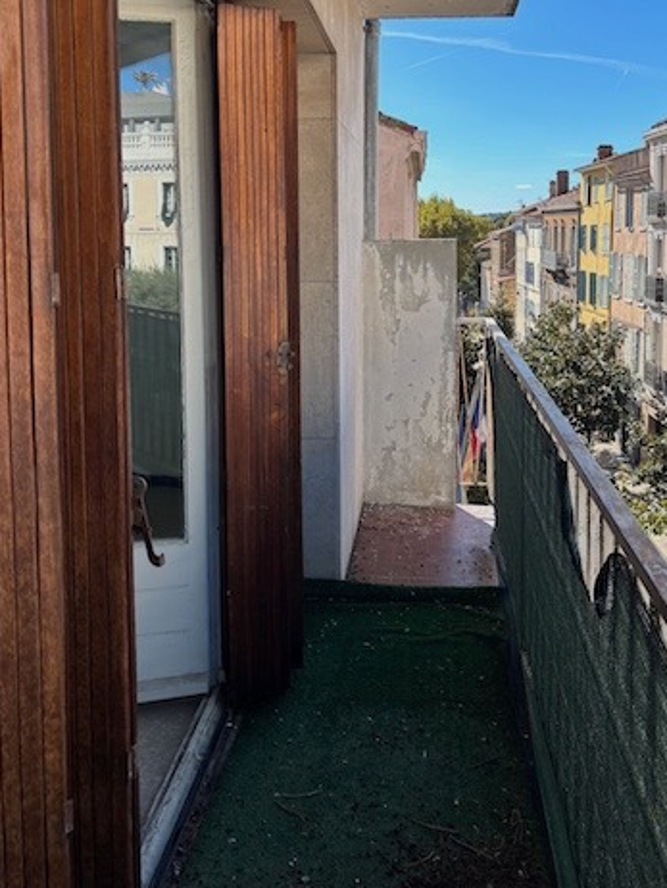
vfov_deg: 50.5
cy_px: 308
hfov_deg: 39.7
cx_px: 363
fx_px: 924
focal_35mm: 36
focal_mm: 5.96
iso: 50
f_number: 1.6
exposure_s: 1/1311
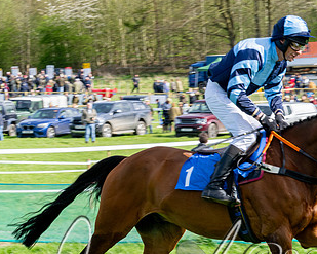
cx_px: 245
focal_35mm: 211
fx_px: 1979
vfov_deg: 7.3
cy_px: 245
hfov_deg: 9.1
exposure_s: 1/250
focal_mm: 79
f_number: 11
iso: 200
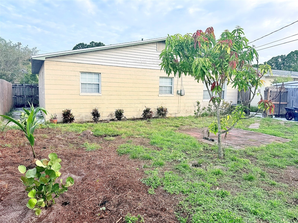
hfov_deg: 71.6
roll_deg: -0.3
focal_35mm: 24
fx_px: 207
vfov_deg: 56.8
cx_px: 149
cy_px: 112
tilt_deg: -5.2
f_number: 1.78
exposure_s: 1/589
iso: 80
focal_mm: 6.76
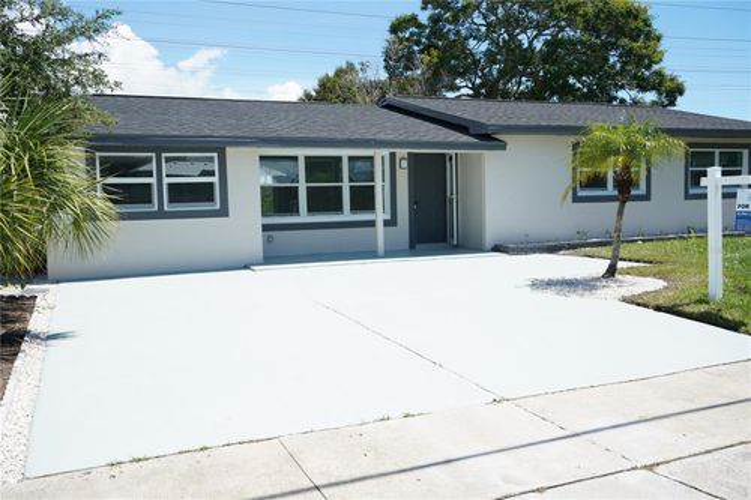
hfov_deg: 60.3
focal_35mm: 31
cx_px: 376
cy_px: 250
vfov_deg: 42.3
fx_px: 646
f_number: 8
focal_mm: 31
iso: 125
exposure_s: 1/250
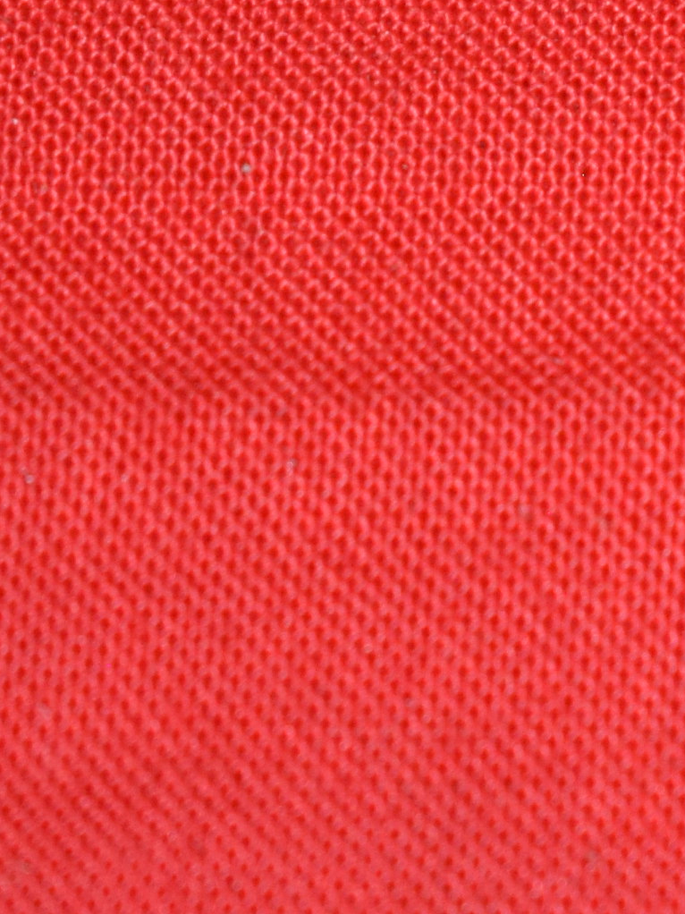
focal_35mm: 349
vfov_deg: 5.6
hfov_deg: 4.2
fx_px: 9215
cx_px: 1810
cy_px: -292
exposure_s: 1/125
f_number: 5.6
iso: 800
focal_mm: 55
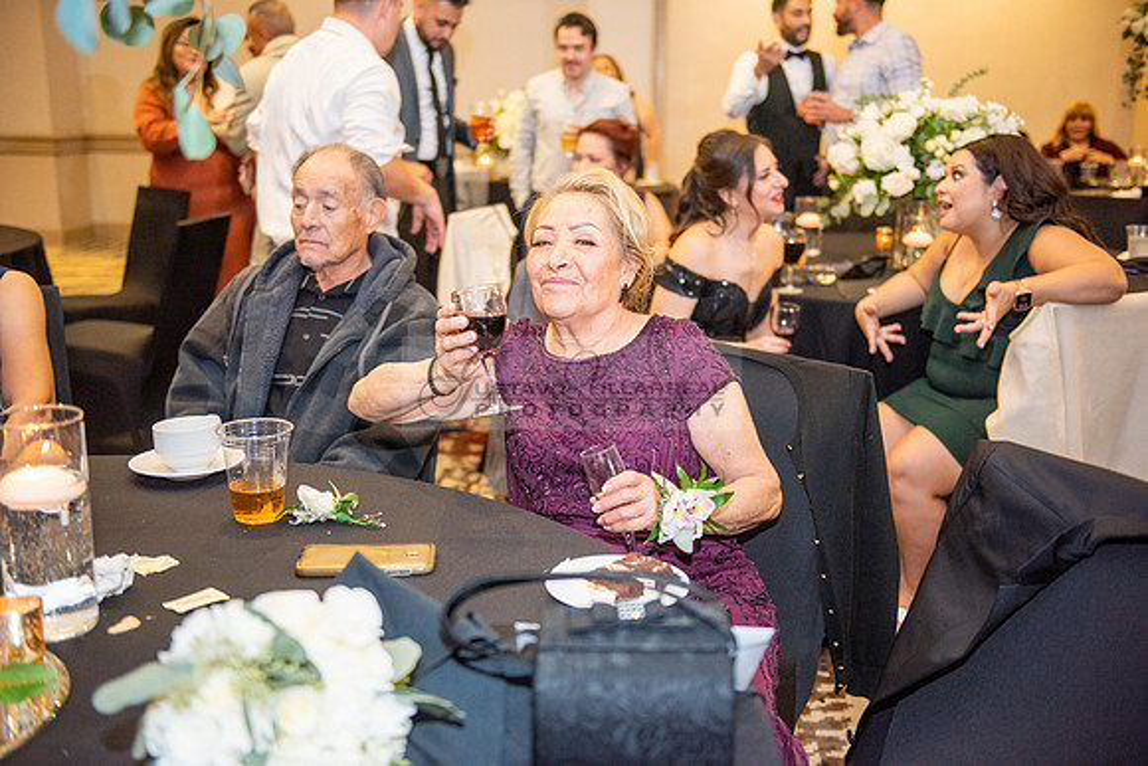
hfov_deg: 48.4
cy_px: 383
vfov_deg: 33.4
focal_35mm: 40
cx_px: 574
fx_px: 1276
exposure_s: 1/125
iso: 1600
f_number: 2.8
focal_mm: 40
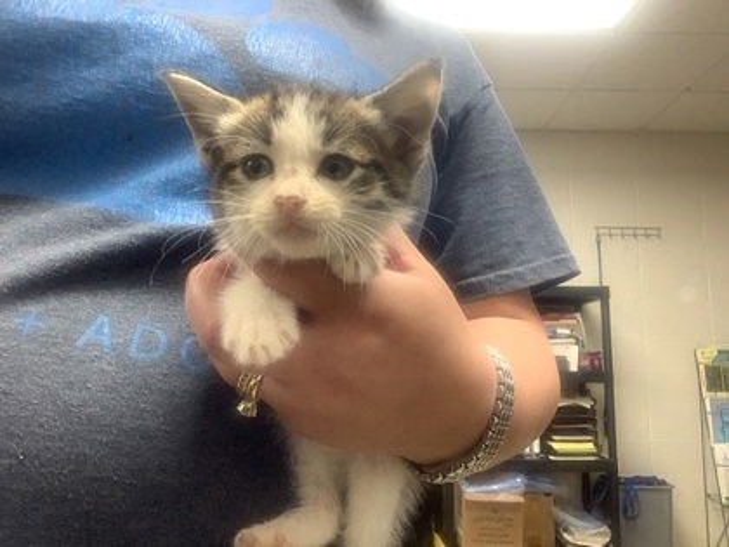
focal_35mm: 31
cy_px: 274
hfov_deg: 58.4
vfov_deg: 45.4
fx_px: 653
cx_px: 364
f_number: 2.4
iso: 250
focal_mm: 2.15
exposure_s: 1/60
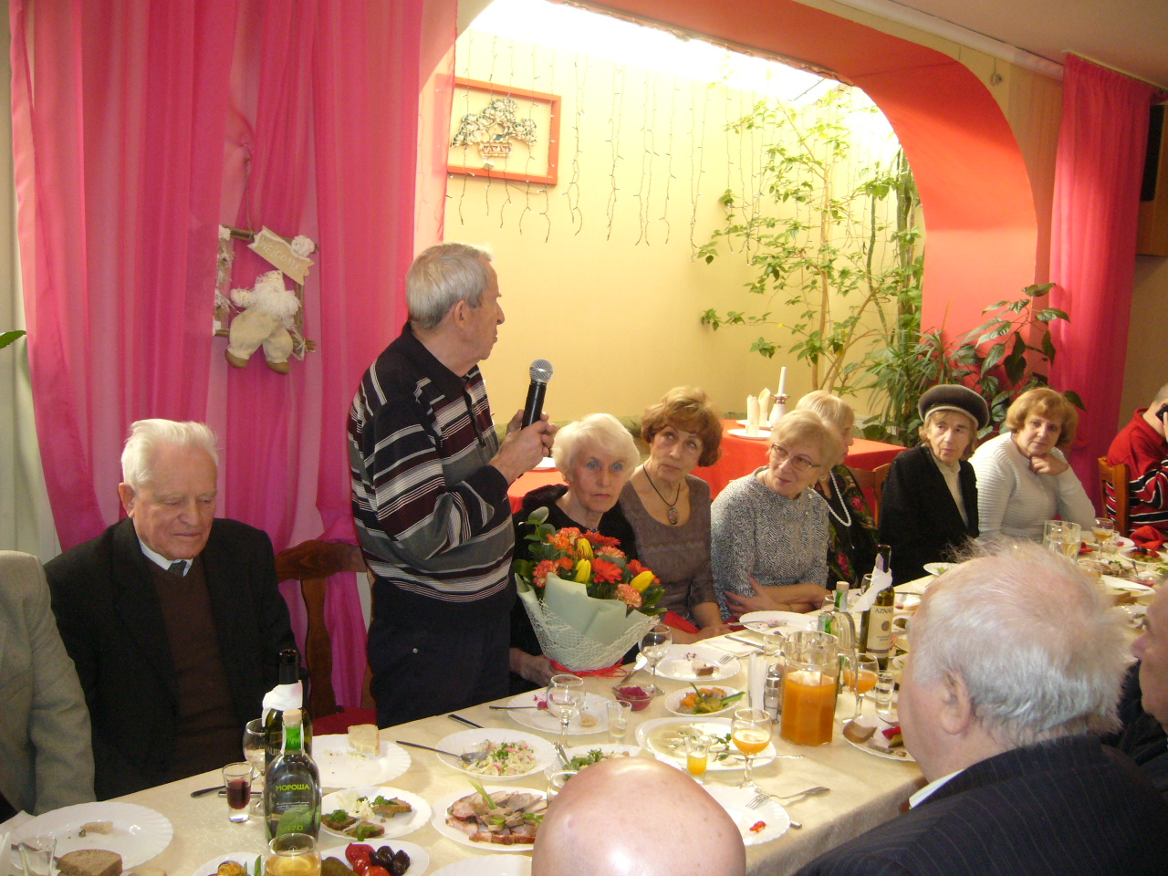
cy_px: 438
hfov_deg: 52.6
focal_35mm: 35
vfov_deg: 40.7
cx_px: 584
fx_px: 1181
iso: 200
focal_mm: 5.8
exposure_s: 1/30
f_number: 2.8
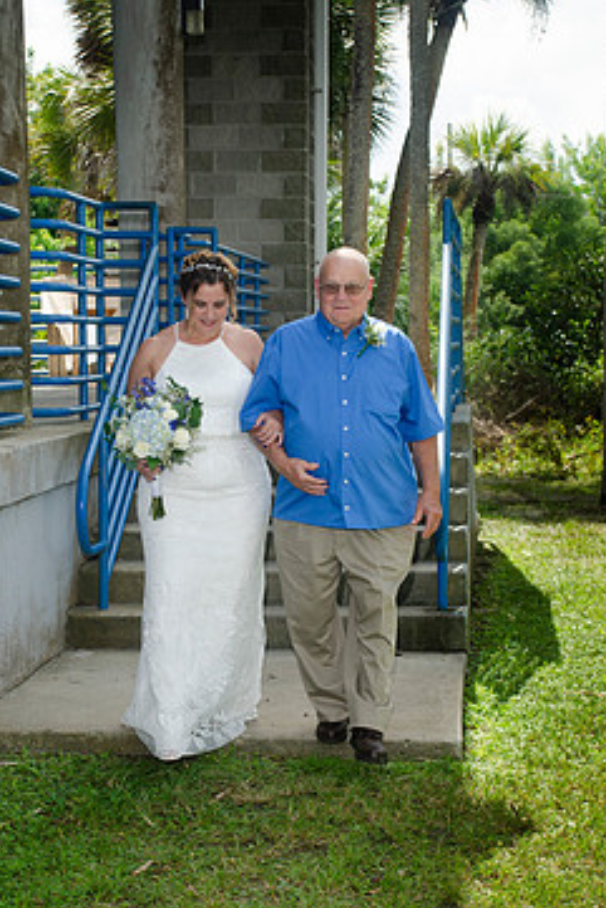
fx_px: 2068
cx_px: 274
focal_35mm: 82
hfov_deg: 16.7
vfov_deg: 24.7
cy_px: 503
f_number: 7.1
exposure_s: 1/200
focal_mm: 44
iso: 100
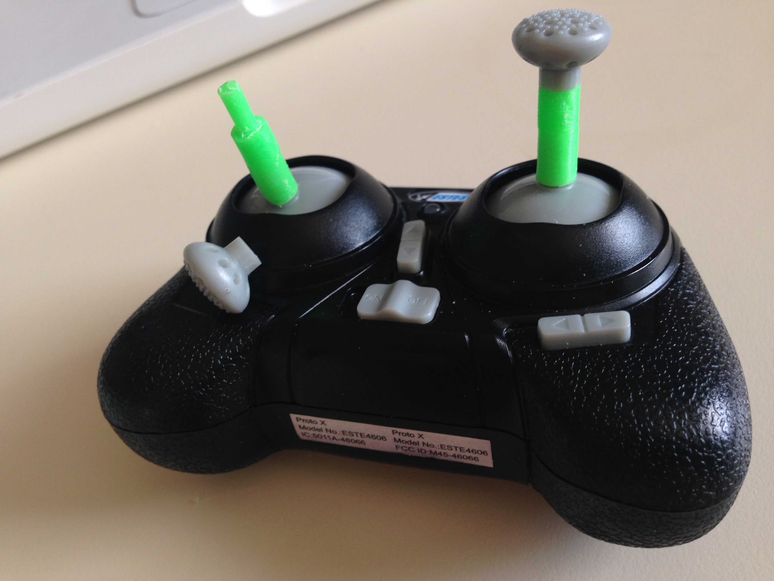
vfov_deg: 42.9
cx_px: 387
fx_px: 738
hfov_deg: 55.4
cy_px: 290
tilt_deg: -52.0
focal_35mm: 33
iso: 64
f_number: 2.4
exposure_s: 1/20
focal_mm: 4.12
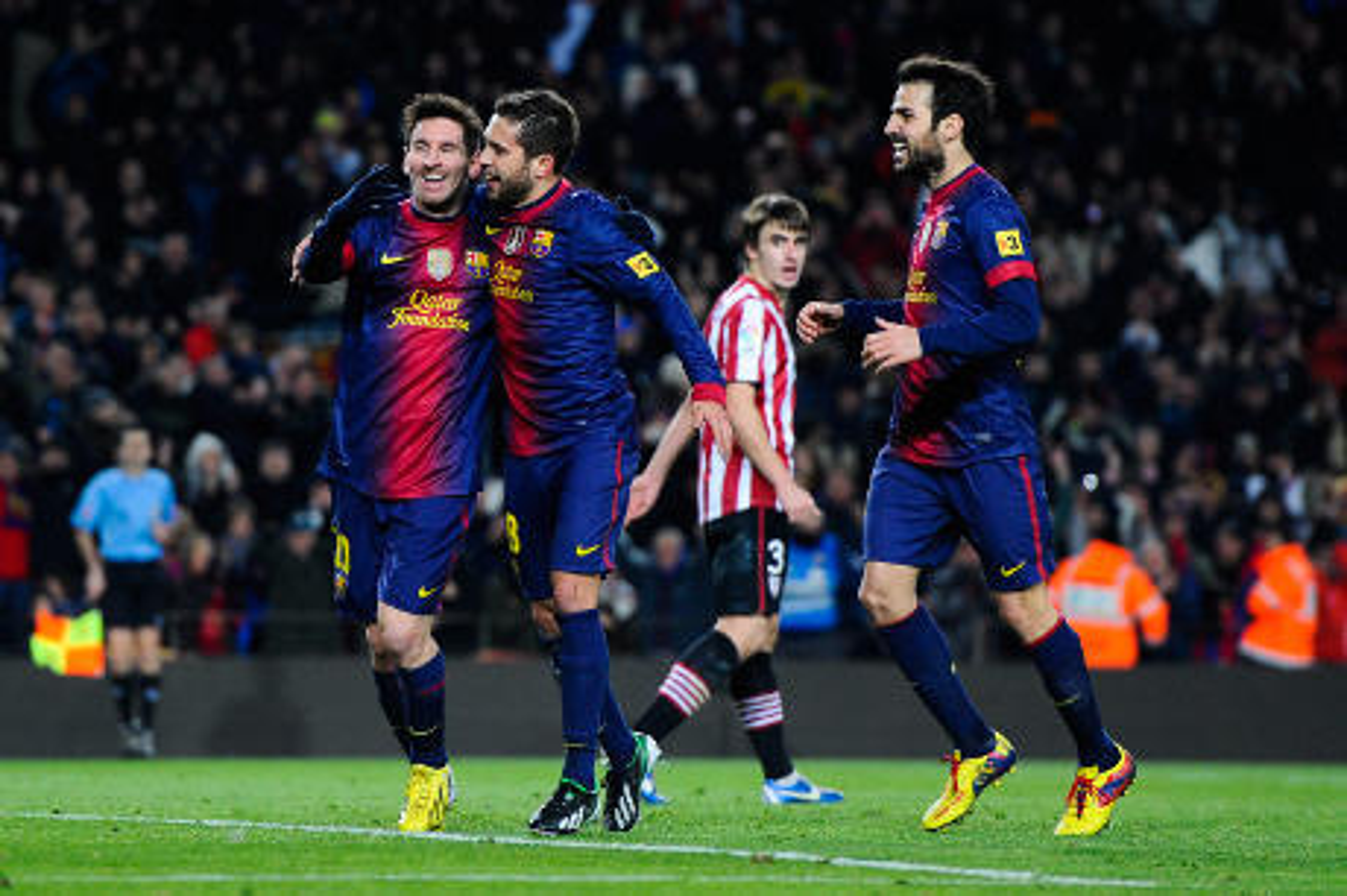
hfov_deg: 10.3
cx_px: 674
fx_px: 7478
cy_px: 448
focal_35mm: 200
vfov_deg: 6.9
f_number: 3.2
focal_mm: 200
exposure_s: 1/1000
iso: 1600
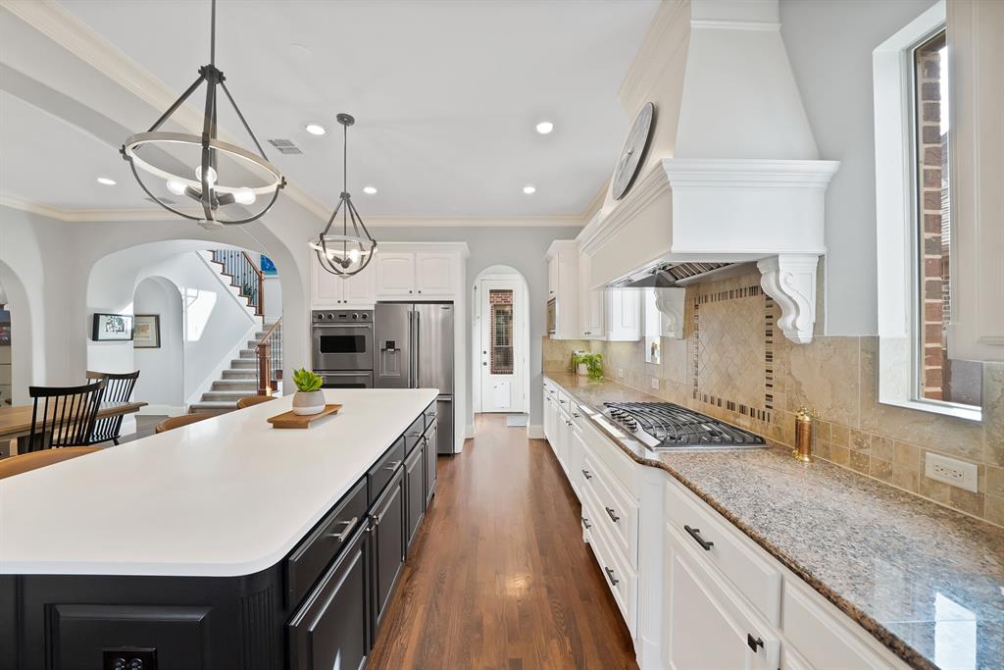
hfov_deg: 112.6
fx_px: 335
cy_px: 335
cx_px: 502
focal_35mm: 12
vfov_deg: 90.0
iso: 640
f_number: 9
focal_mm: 12
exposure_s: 1/10
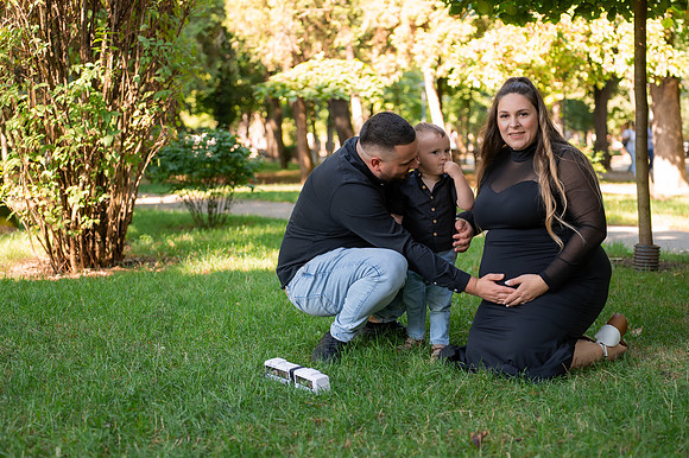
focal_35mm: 59
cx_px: 368
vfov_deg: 22.9
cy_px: 246
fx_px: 1131
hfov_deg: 33.9
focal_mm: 55
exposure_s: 1/320
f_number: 2.8
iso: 320
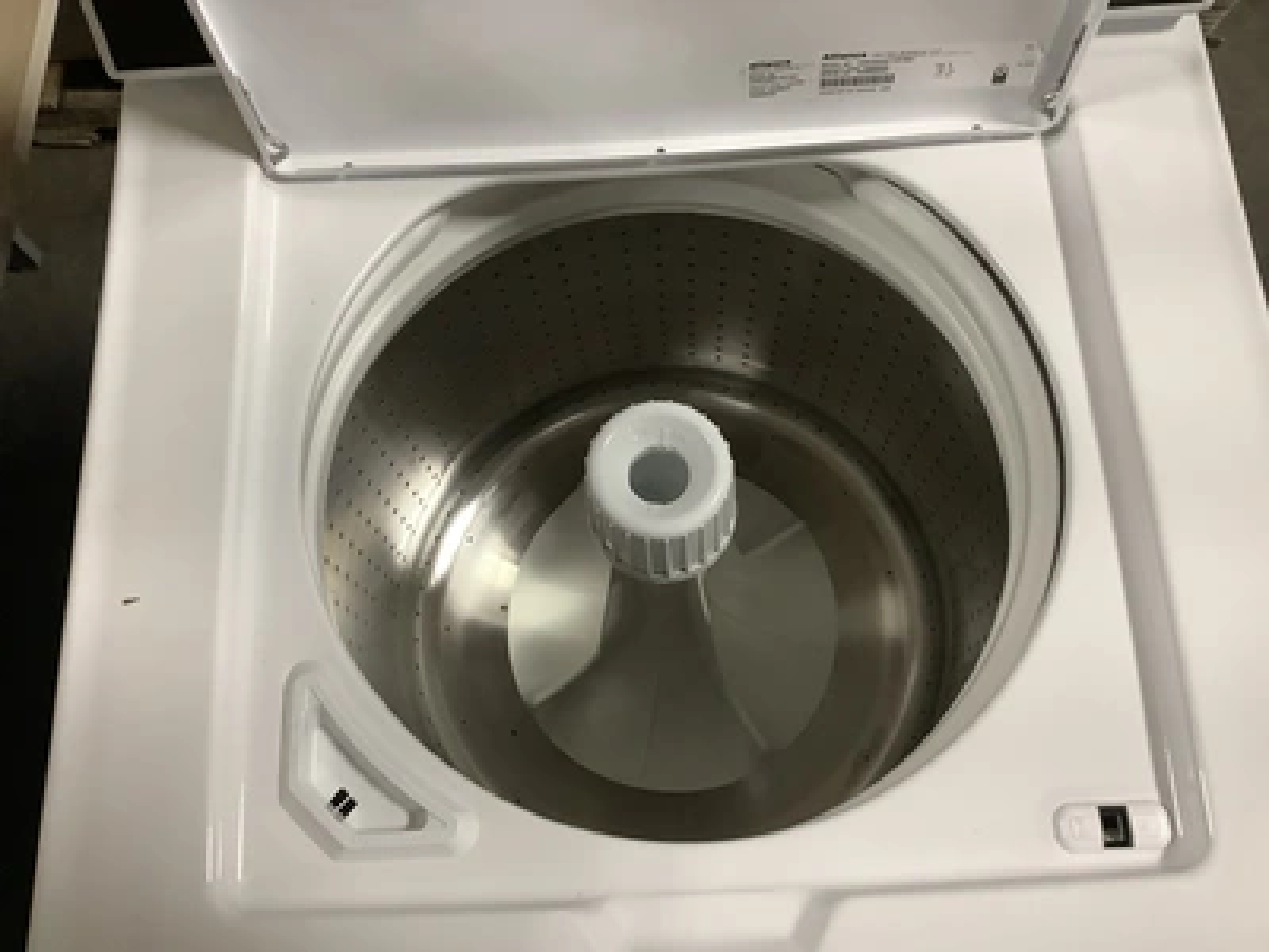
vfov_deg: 45.4
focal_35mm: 31
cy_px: 476
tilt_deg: -71.6
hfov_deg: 58.4
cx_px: 634
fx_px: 1136
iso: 320
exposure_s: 1/50
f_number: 2.4
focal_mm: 3.3
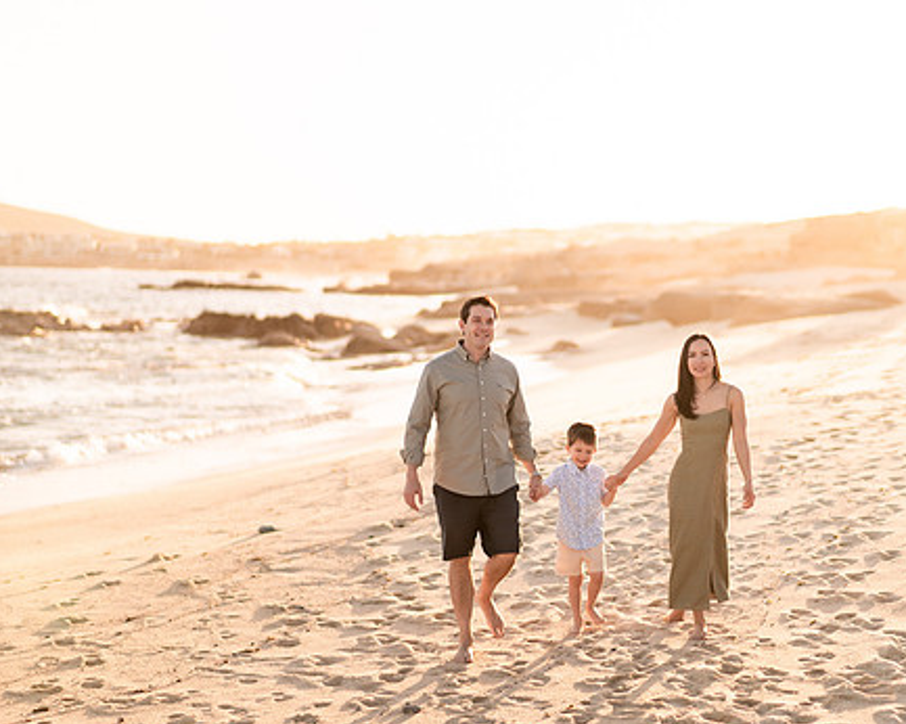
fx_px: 1957
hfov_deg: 26.0
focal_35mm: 73
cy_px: 338
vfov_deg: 21.0
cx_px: 584
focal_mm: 58
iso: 100
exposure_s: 1/5000
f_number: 1.6
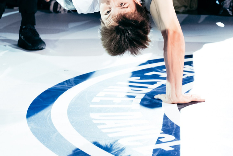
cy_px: -98
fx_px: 829
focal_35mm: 128
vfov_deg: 10.3
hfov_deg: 16.0
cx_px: 119
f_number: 2.8
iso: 3200
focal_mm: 35
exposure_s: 1/800
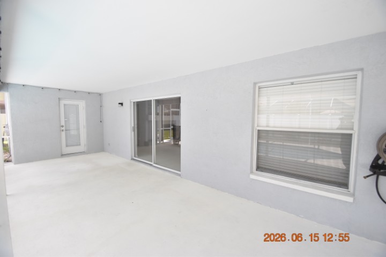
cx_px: 193
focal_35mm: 15
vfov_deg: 77.3
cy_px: 128
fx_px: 161
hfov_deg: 100.4
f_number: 3.5
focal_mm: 10
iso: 800
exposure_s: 1/750
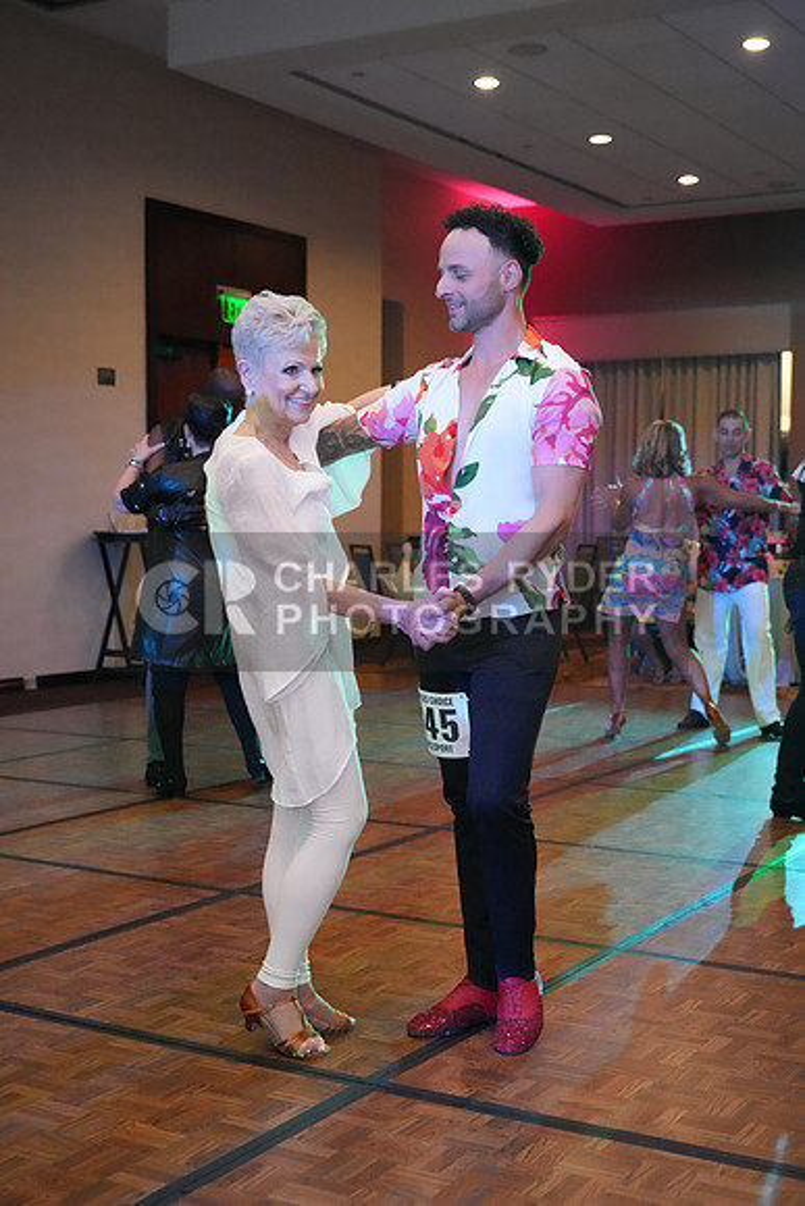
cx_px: 402
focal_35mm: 46
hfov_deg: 29.3
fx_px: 1542
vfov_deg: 42.7
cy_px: 603
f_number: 4
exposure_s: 1/400
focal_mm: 46
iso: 12800
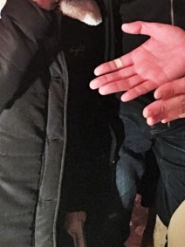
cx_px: 168
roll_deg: -1.9
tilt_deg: -12.6
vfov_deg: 22.4
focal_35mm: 82
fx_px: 585
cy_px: -31
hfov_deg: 17.7
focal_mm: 4.15
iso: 400
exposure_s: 1/4
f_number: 2.2
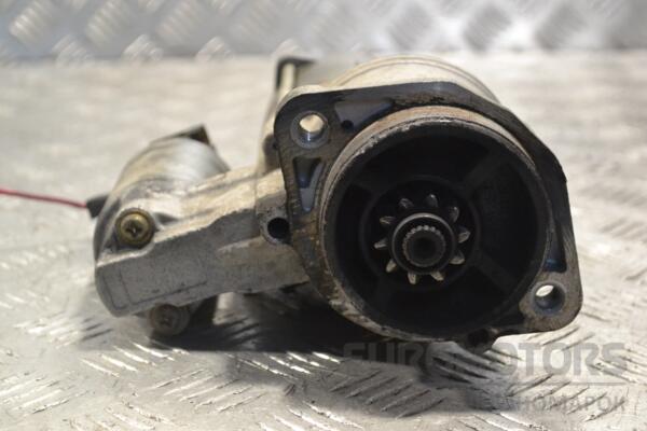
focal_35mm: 75
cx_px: 324
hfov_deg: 27.0
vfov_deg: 18.2
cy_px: 216
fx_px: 1348
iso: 3200
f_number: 7.1
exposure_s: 1/200
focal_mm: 50
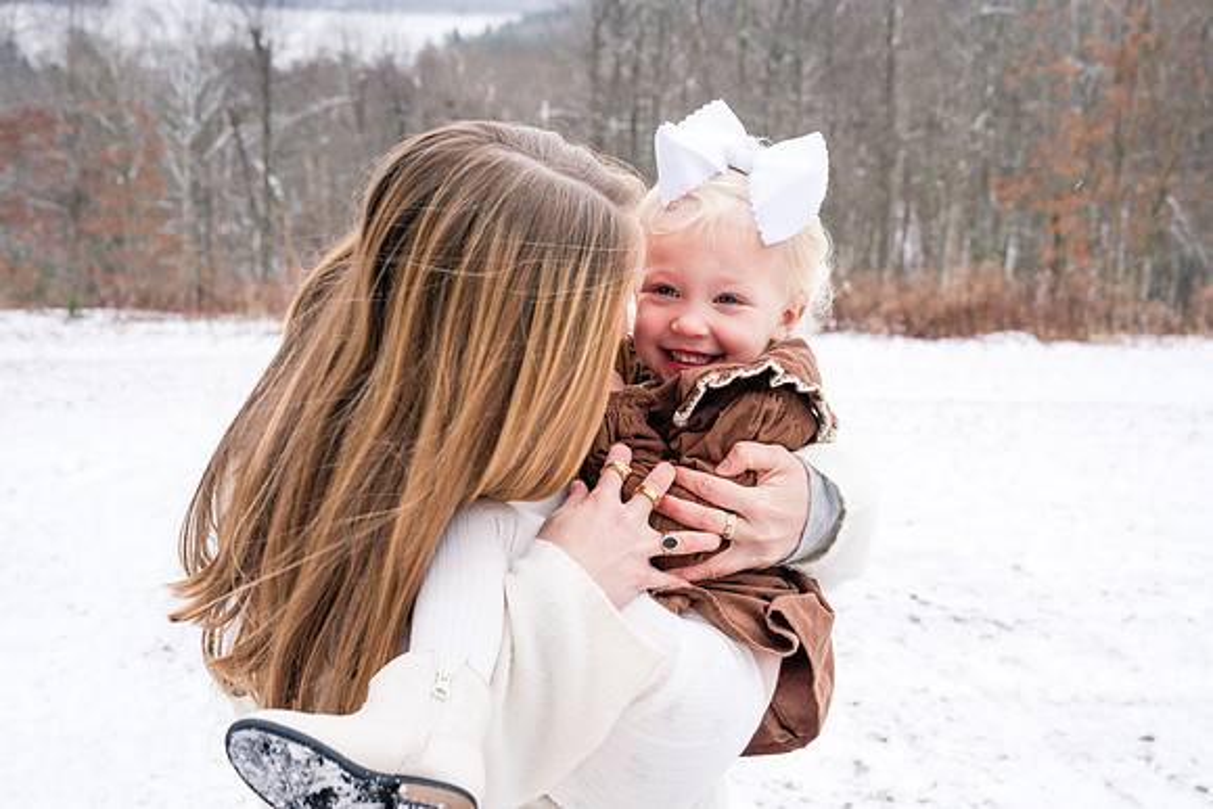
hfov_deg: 35.6
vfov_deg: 24.2
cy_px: 404
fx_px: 1887
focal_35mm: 56
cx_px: 606
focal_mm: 56
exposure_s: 1/250
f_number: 8
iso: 1000
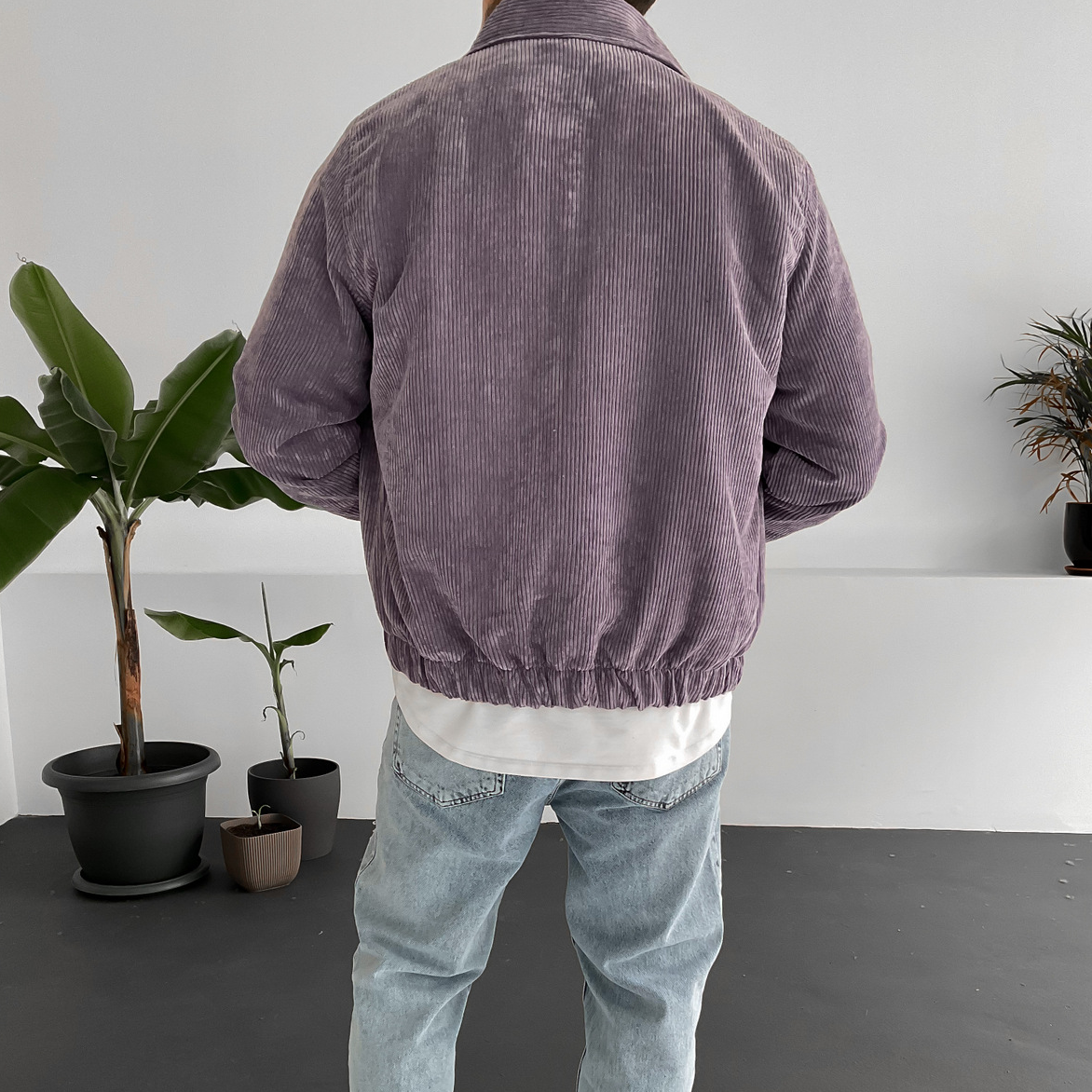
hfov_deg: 47.2
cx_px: 557
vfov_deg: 46.5
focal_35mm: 35
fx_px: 1249
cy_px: 729
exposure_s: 1/75
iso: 64
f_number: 1.8
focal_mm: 3
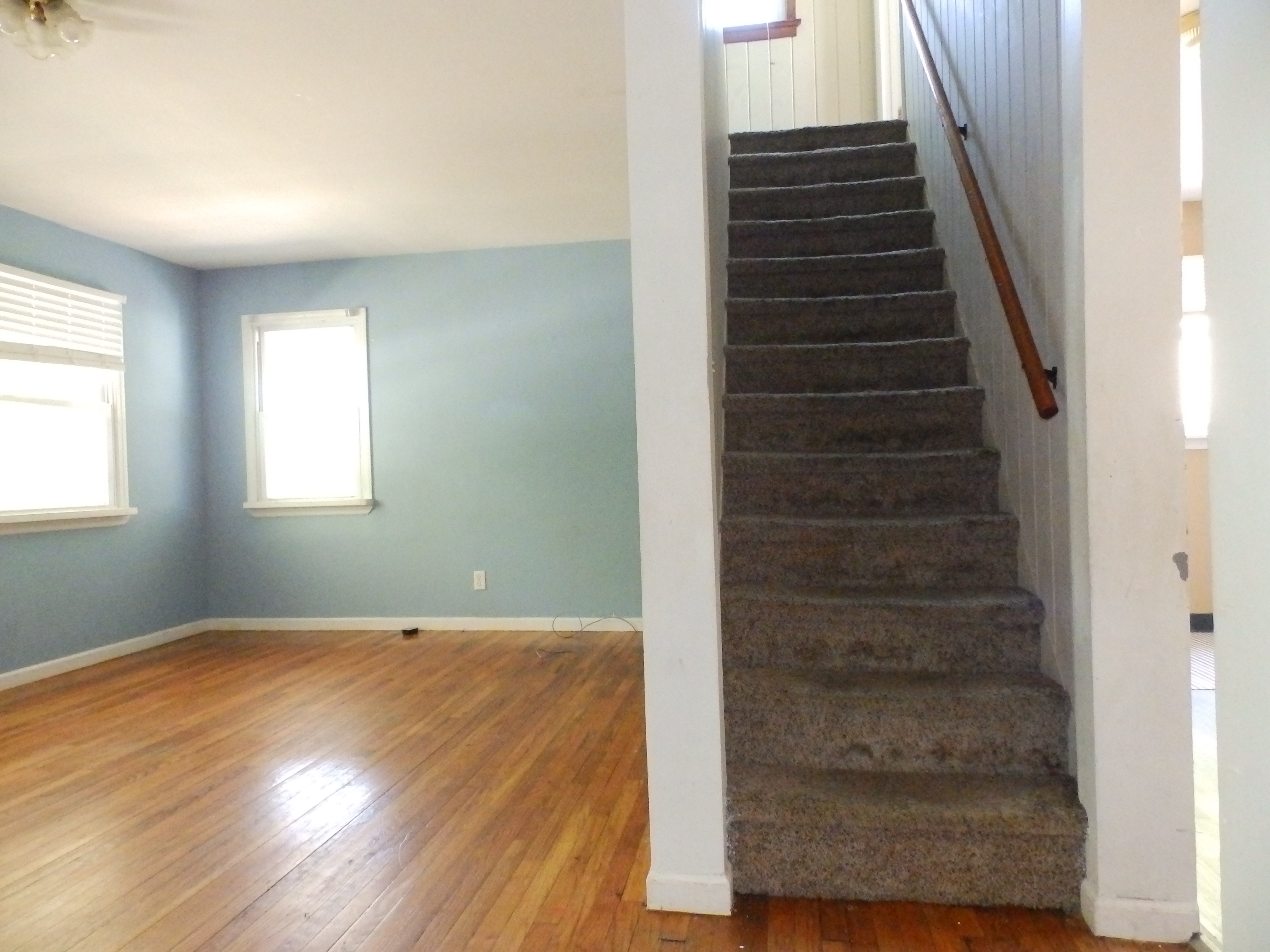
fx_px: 807
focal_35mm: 22
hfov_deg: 76.4
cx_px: 635
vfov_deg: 61.1
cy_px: 476
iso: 1600
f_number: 3.4
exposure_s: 1/40
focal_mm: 4
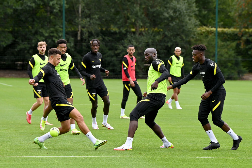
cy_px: 84
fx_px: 1400
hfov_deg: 10.3
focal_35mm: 200
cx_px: 126
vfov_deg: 6.9
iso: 800
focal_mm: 200
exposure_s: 1/1000
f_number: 6.3
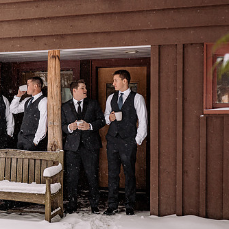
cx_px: 52
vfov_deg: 29.5
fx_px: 434
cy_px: 122
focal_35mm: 58
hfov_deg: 29.0
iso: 250
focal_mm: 35
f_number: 2.2
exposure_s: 1/200
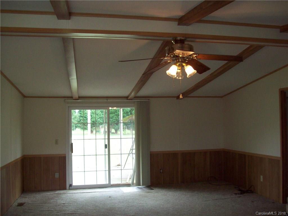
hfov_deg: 51.4
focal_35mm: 36
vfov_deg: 39.7
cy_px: 108
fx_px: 300
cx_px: 144
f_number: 2.7
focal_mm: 6
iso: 200
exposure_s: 1/64
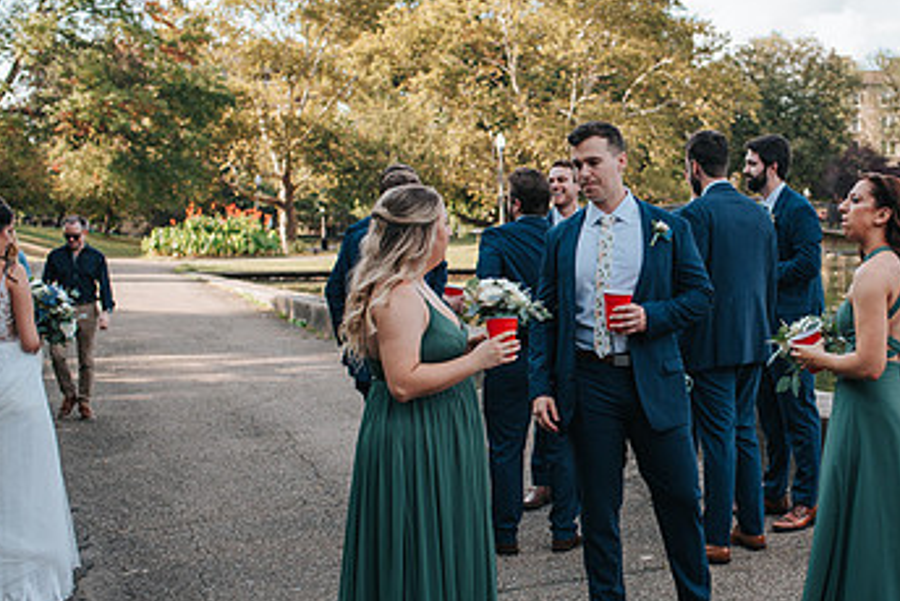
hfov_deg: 33.2
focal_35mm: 59
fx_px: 1476
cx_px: 678
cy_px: 323
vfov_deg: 23.0
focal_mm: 35
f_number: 3.2
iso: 360
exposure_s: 1/800
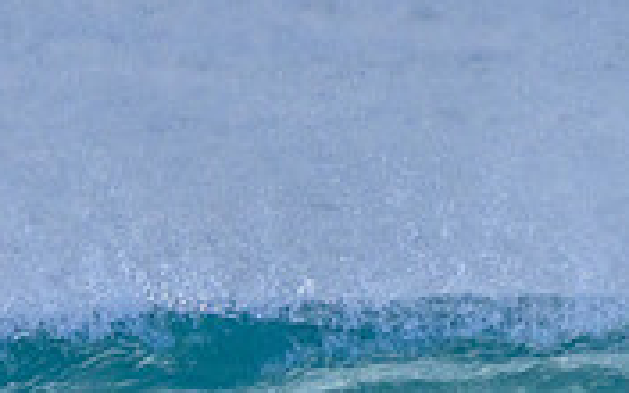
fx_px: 48873
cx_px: 318
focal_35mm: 2851
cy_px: 506
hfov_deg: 0.7
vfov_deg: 0.5
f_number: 11
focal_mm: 850
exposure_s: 1/2000
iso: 3200
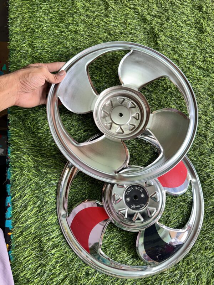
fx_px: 198
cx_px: 107
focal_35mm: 24
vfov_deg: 71.6
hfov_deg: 56.8
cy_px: 142
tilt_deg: -77.3
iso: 50
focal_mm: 6.76
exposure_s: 1/100
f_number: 1.78
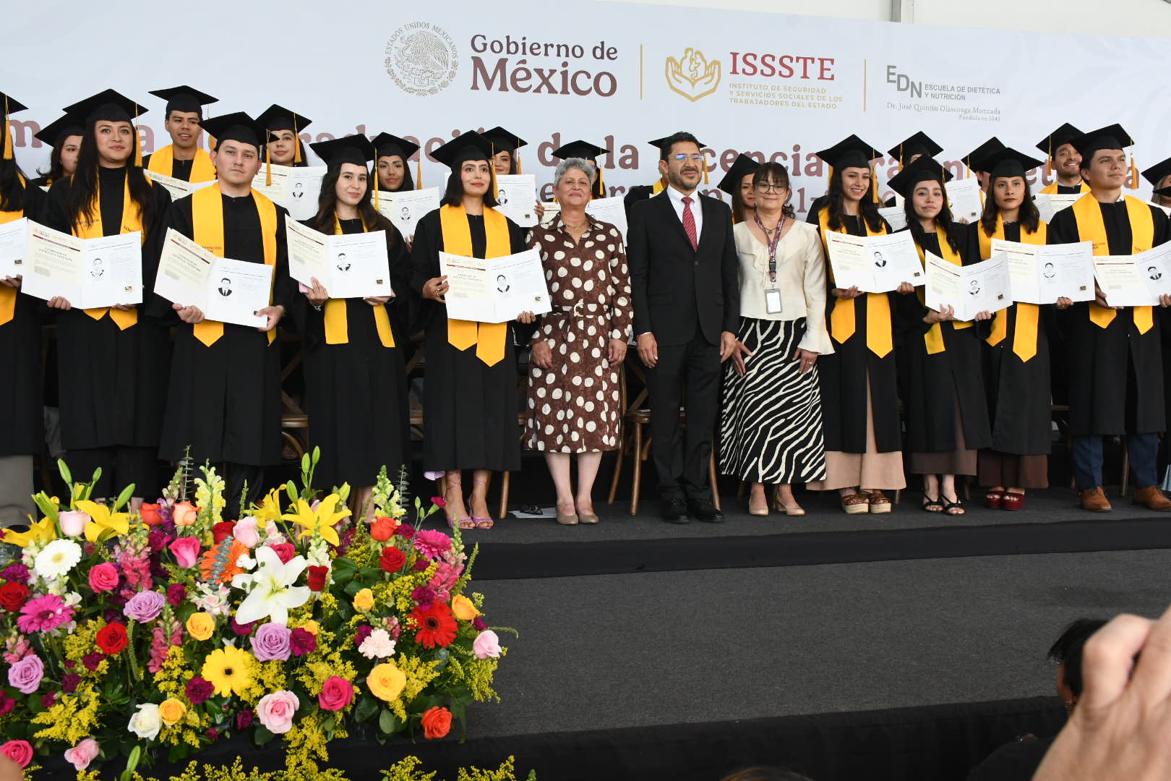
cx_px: 586
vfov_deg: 38.9
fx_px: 1106
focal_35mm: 34
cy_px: 390
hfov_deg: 55.8
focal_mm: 23
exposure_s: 1/100
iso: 1250
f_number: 10
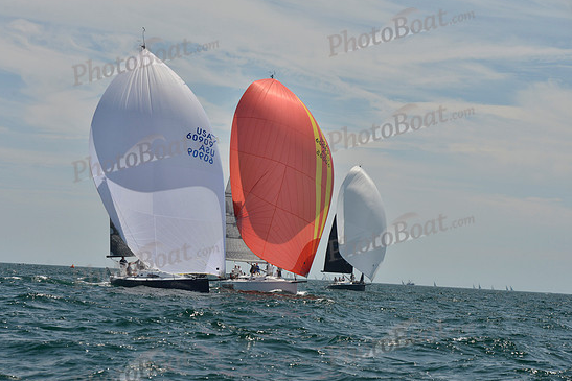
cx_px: 274
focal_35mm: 106
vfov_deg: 12.9
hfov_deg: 19.3
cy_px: 195
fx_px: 1685
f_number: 9
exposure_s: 1/800
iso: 400
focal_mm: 100
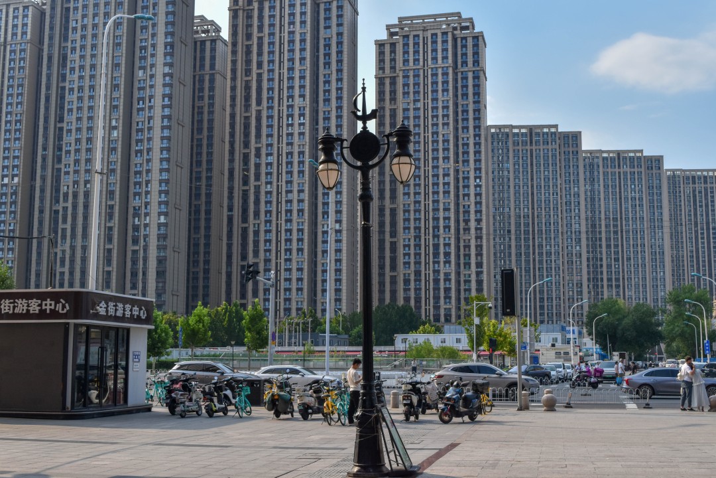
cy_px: 239
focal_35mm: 44
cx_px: 358
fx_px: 865
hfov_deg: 45.0
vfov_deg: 30.8
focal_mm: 29
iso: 400
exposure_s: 1/1500
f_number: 6.7
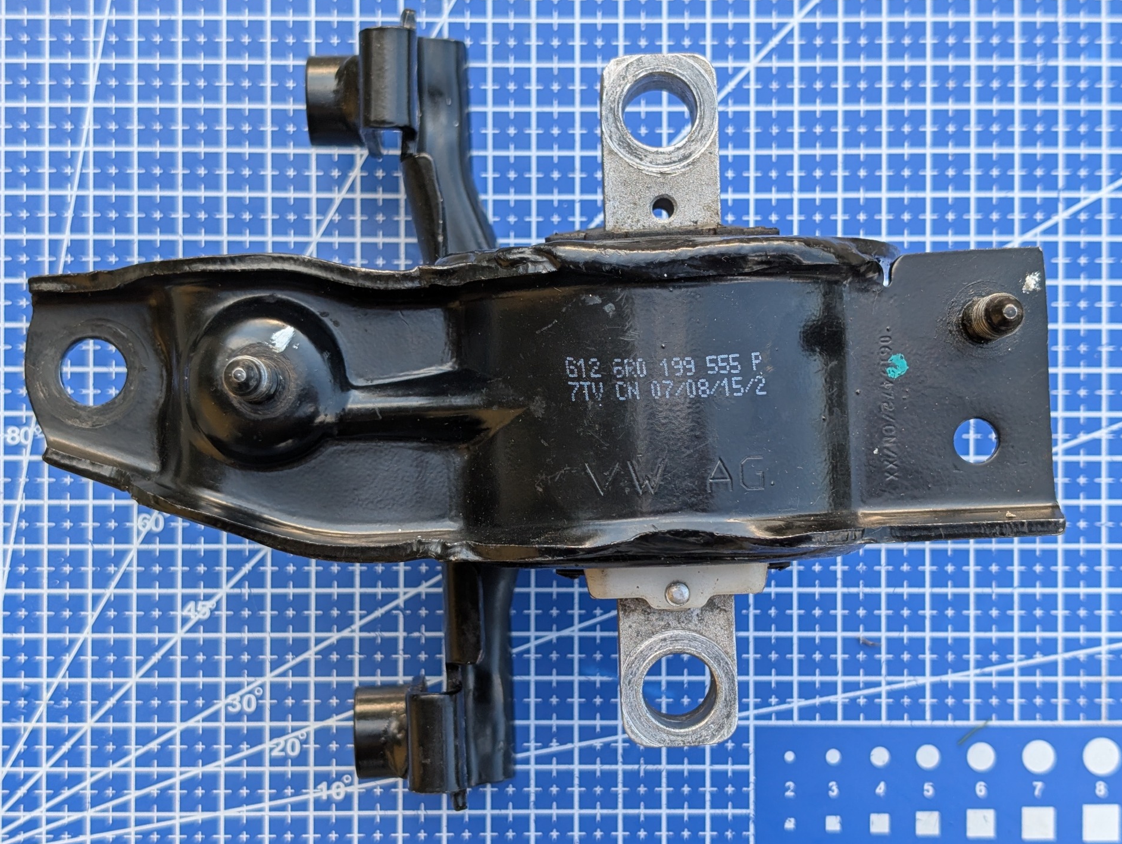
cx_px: 583
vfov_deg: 28.1
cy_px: 441
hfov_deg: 36.8
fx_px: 1688
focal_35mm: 52
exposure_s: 1/157
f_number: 1.68
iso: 43
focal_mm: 6.9
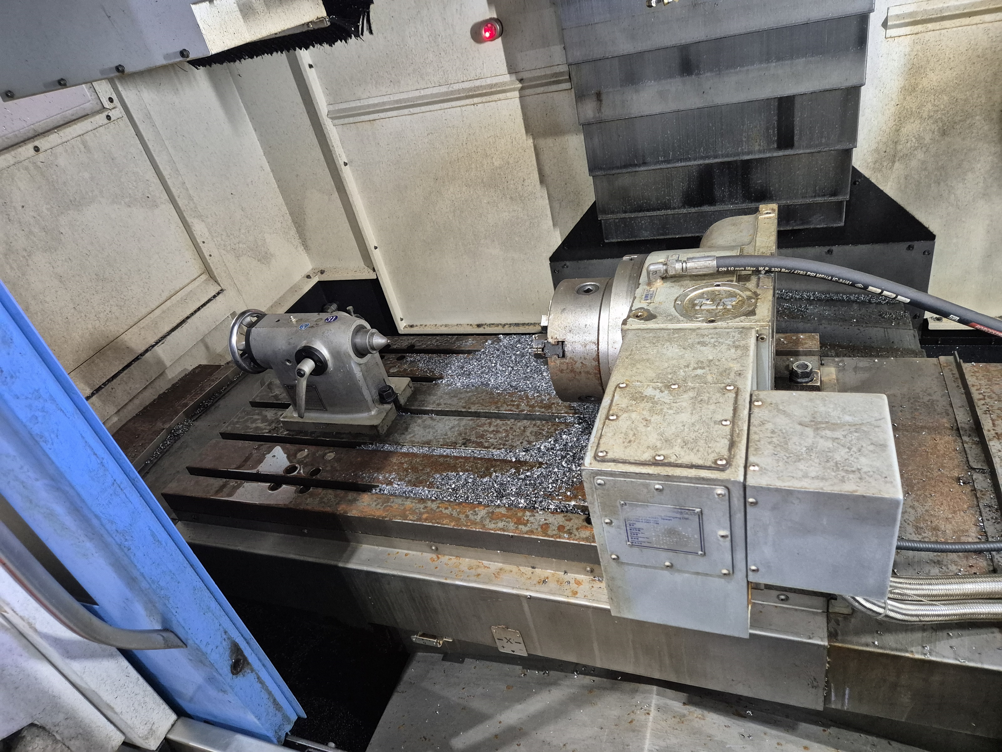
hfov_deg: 73.9
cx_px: 501
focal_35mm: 23
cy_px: 376
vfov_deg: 58.9
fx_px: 666
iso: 1600
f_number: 1.8
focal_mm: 5.4
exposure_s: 1/100
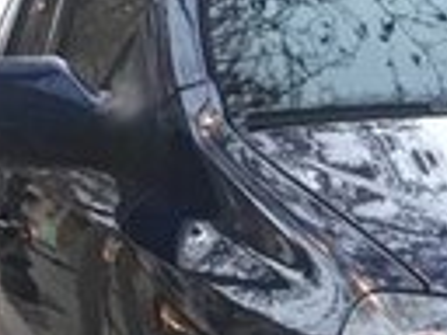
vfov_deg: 9.6
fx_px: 1924
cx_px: 761
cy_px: 567
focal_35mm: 149
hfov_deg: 12.3
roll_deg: +1.2
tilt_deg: -13.4
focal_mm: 4.15
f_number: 2.2
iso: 80
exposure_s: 1/33
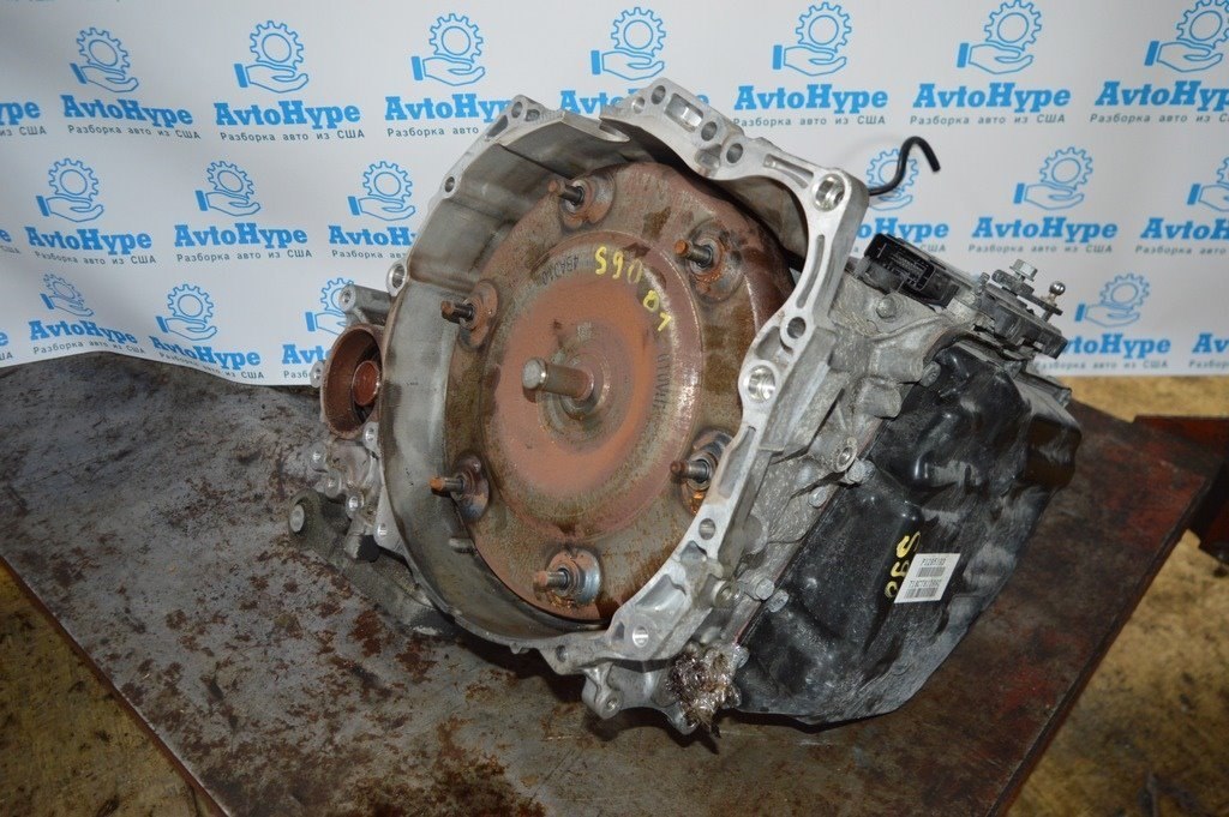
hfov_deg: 62.0
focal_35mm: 30
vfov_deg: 43.5
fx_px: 1023
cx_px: 614
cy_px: 408
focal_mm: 20
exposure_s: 1/60
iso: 900
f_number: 3.5
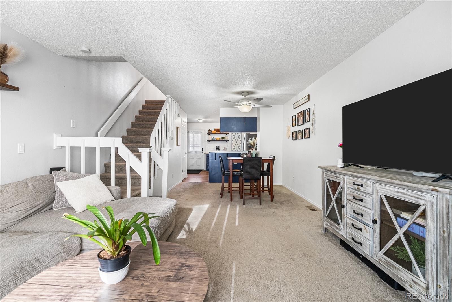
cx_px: 226
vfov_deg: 73.8
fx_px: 201
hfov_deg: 96.7
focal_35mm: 16
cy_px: 151
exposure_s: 1/200
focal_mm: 16
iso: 640
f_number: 8
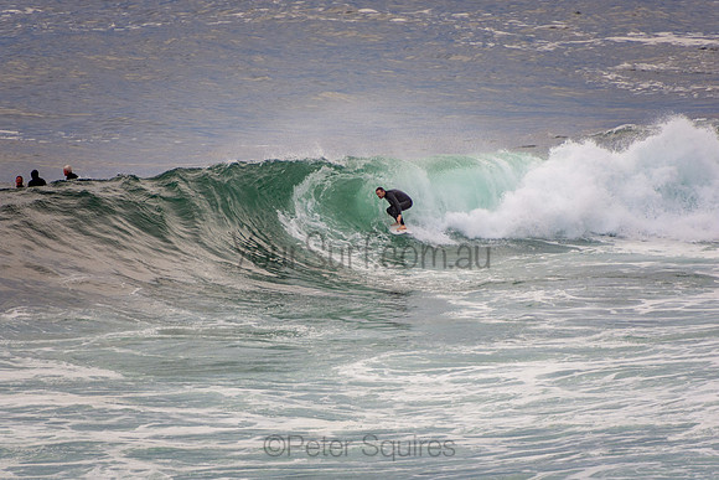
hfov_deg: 3.4
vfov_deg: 2.3
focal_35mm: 600
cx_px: 360
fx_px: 11986
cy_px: 240
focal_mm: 400
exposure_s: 1/800
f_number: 5.6
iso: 360
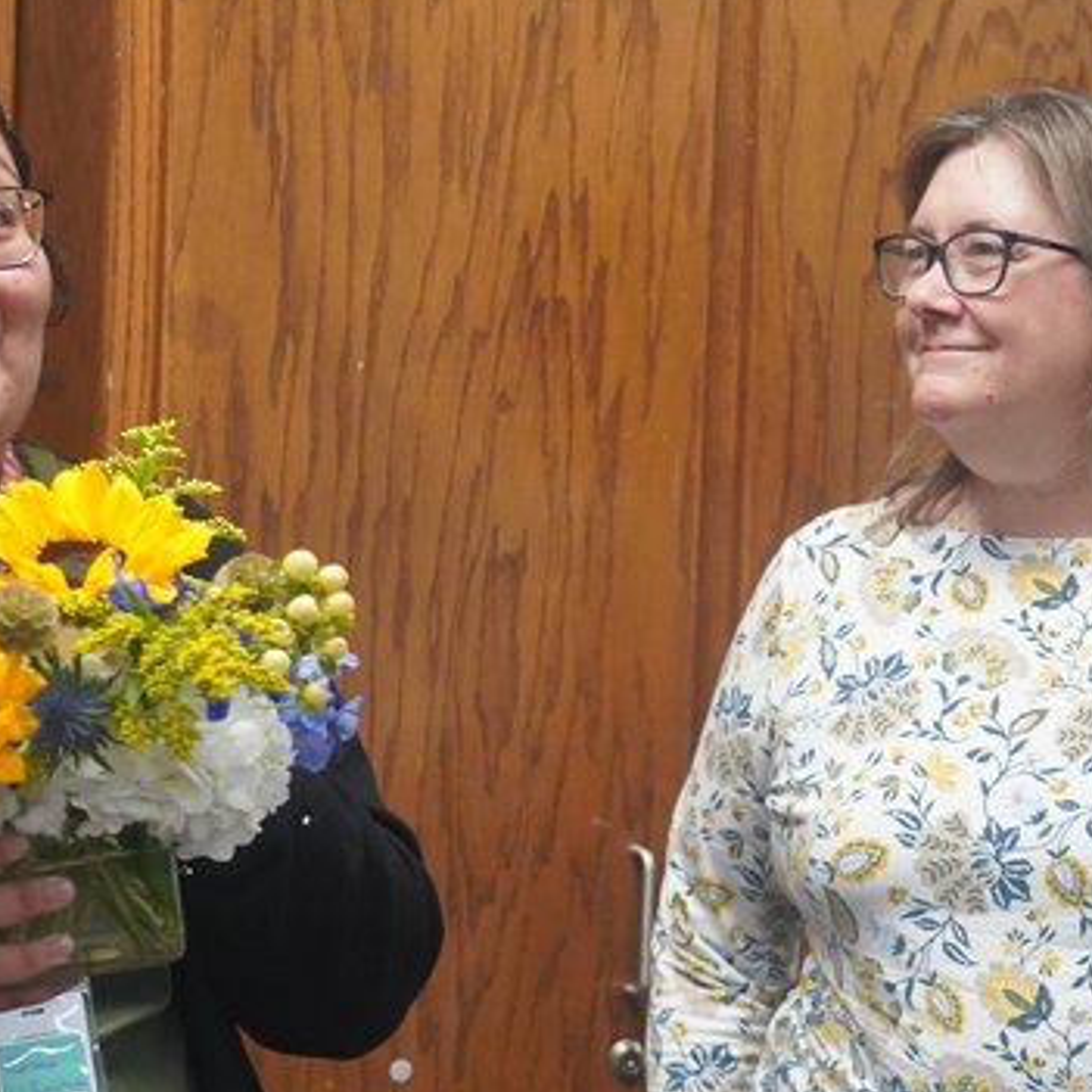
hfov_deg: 14.6
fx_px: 4247
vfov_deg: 14.6
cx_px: 887
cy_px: 621
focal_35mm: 119
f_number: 4
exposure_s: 1/160
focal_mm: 48
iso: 3200
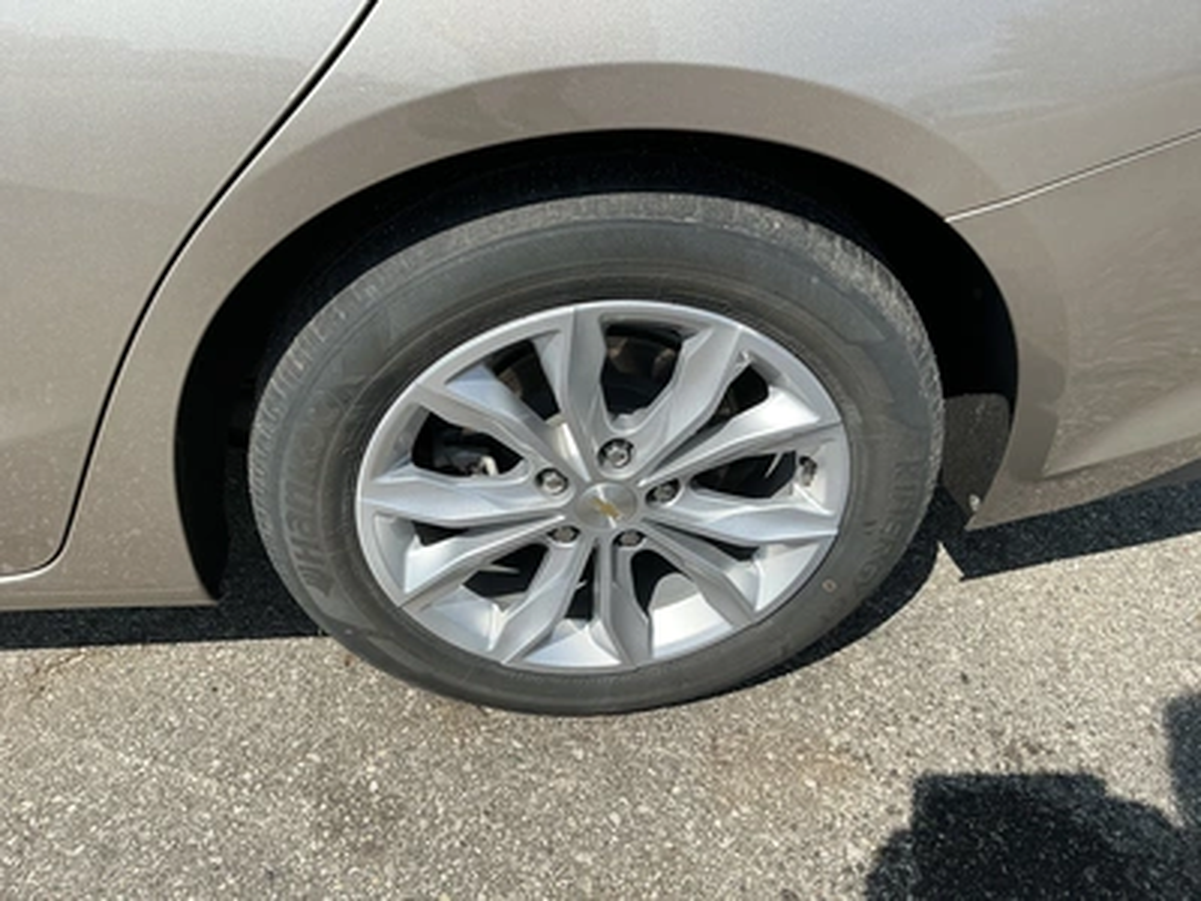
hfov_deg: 63.4
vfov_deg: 49.7
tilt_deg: -39.8
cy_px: 450
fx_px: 971
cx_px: 600
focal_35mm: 28
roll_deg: +1.5
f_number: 1.8
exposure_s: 1/1675
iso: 25
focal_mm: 3
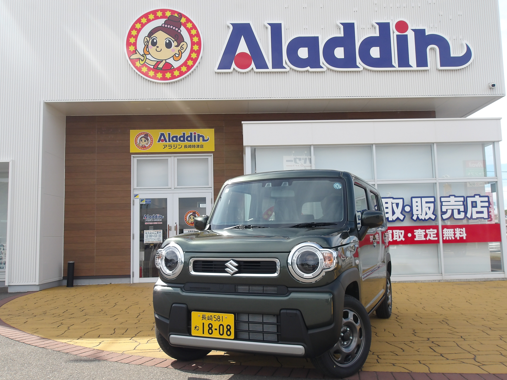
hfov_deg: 61.6
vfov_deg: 48.2
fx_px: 425
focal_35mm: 29
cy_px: 194
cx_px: 267
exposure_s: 1/60
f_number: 10.4
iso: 100
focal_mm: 4.9
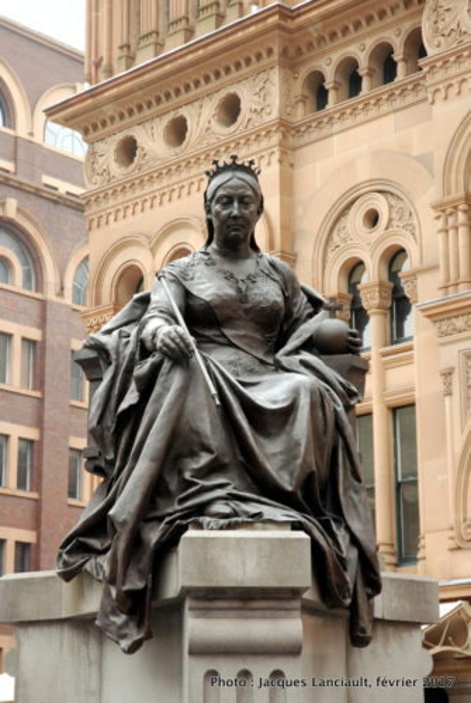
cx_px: 236
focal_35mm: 82
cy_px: 352
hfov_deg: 16.6
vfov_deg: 24.6
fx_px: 1613
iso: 800
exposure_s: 1/100
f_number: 5
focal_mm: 55
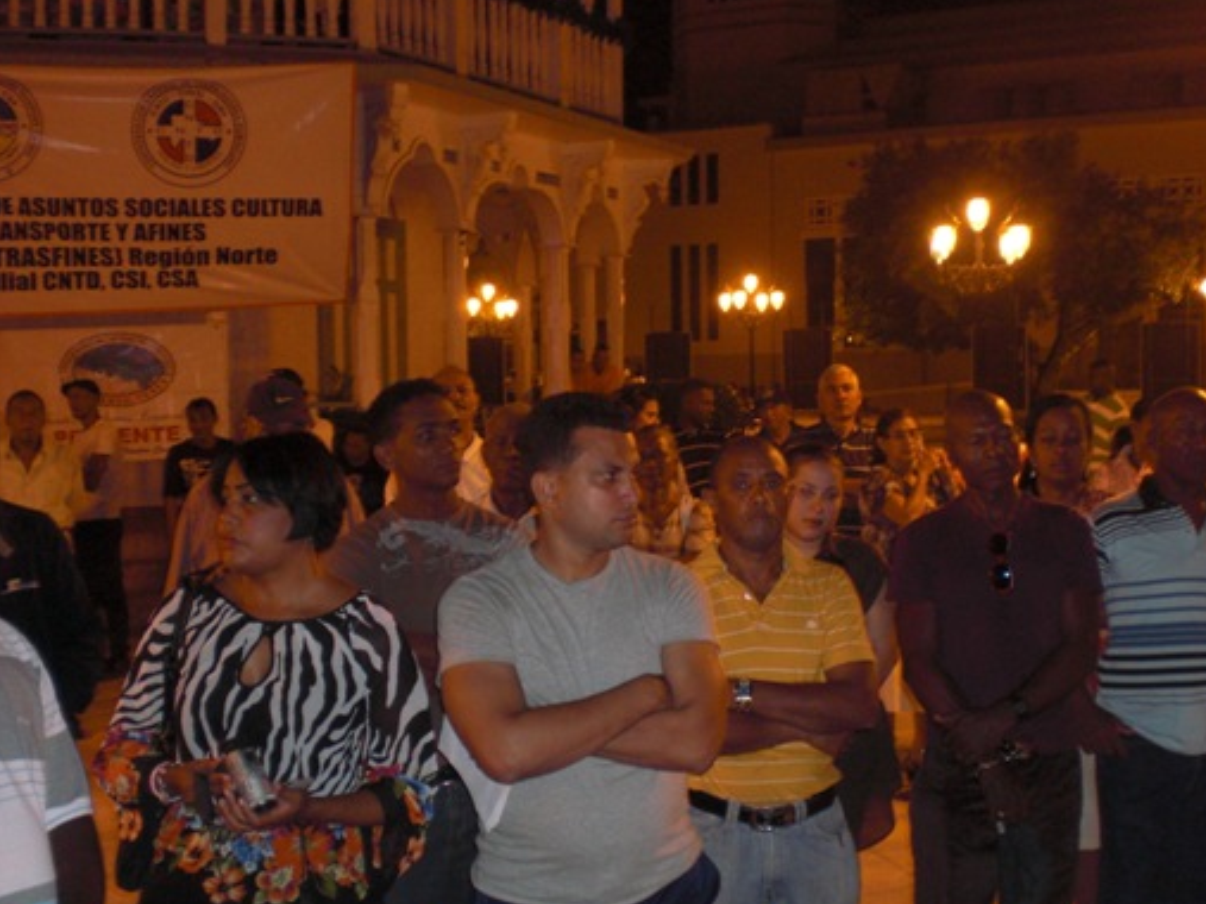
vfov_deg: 30.2
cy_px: 483
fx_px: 1672
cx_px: 756
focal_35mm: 48
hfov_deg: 39.4
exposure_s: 1/60
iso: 200
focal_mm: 6.3
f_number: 3.1
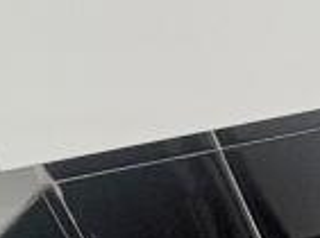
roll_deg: +6.0
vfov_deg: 14.4
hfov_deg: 11.2
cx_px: 974
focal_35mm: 102
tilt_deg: -25.0
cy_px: 179
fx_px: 941
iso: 100
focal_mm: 2.22
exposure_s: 1/99
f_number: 2.2
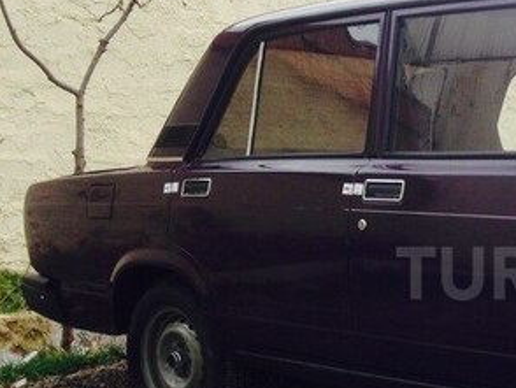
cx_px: 576
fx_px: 1104
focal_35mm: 74
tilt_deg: -4.8
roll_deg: -0.9
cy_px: 273
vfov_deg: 19.8
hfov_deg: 24.4
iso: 50
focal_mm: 4.12
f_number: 2.4
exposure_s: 1/124
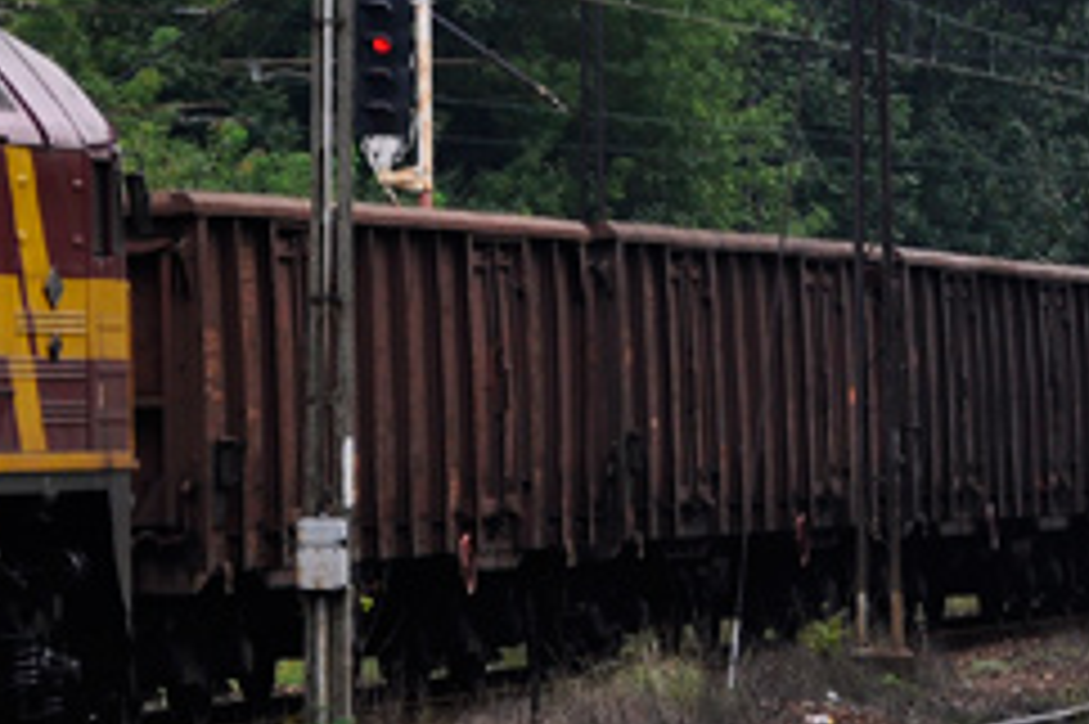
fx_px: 11124
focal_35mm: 368
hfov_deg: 5.6
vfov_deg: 3.7
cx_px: 441
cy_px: 103
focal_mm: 66
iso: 200
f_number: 6.3
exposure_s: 1/160
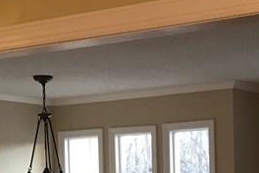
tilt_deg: -1.1
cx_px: 226
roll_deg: +2.5
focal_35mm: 113
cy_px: 225
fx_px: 813
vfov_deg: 11.8
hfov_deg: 17.9
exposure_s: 1/15
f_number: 1.8
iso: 50
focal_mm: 3.99
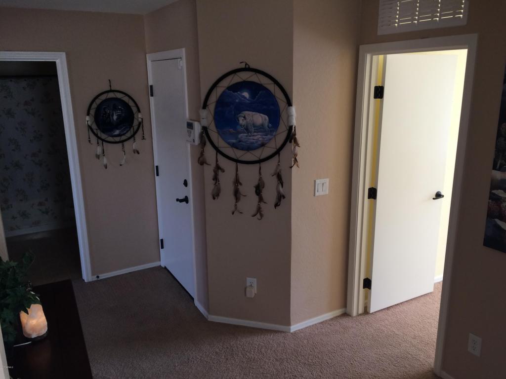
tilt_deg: -16.2
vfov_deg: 48.2
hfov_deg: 61.7
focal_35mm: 29
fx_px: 424
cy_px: 190
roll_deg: +1.6
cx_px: 253
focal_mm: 4.15
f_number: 2.2
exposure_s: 1/40
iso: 40
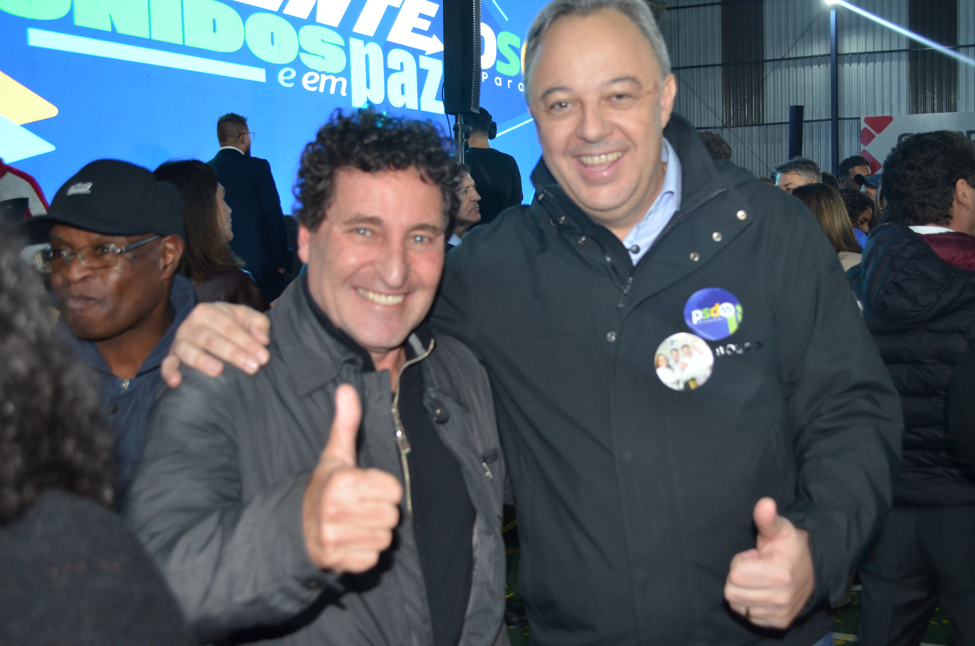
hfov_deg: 49.6
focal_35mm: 39
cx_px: 527
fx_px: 1054
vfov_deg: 34.1
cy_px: 321
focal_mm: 24
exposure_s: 1/60
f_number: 4
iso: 800
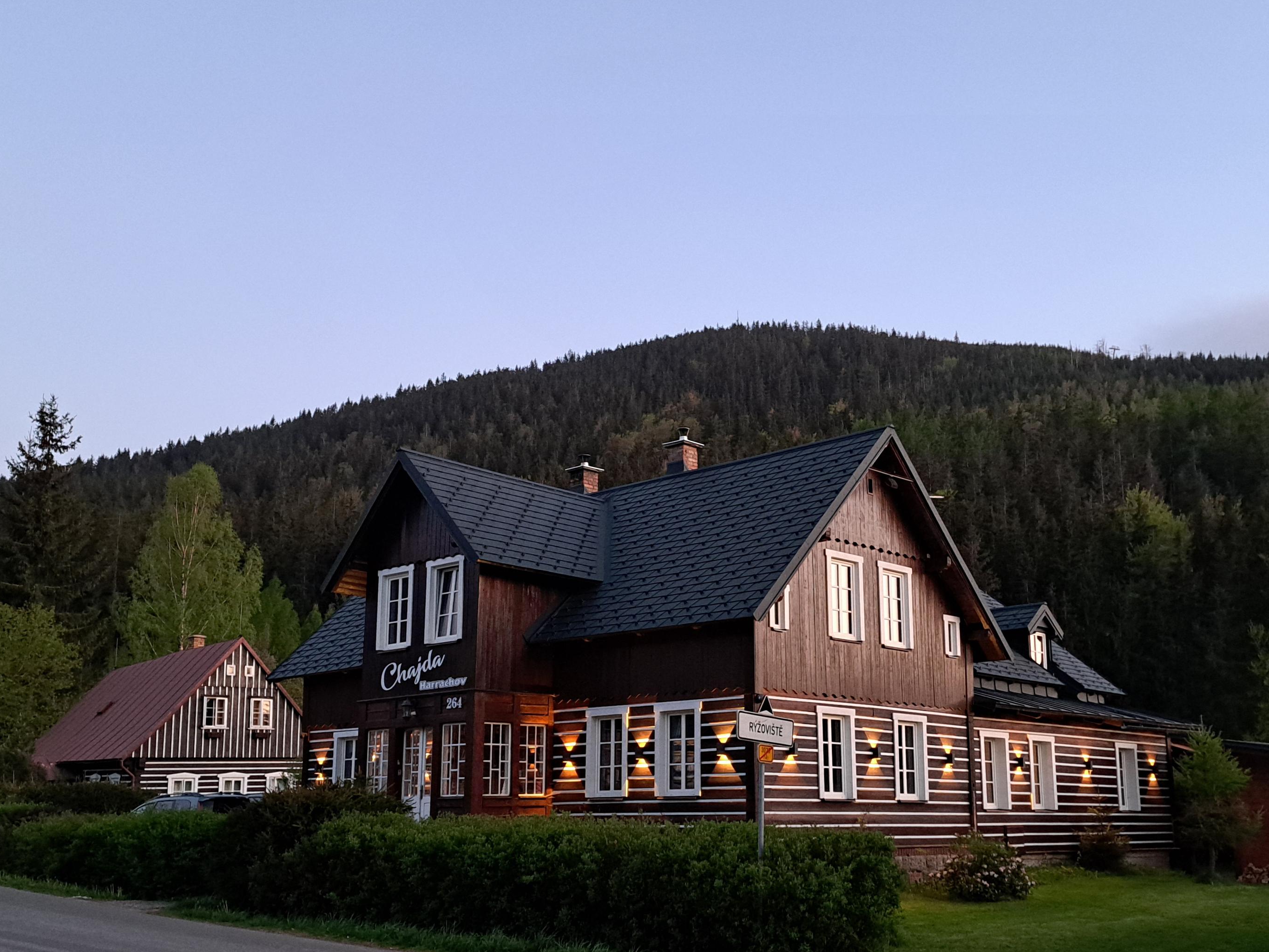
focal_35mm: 36
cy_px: 591
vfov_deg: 39.4
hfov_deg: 51.3
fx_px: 1320
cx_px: 674
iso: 400
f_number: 1.8
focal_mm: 5.23
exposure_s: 1/50
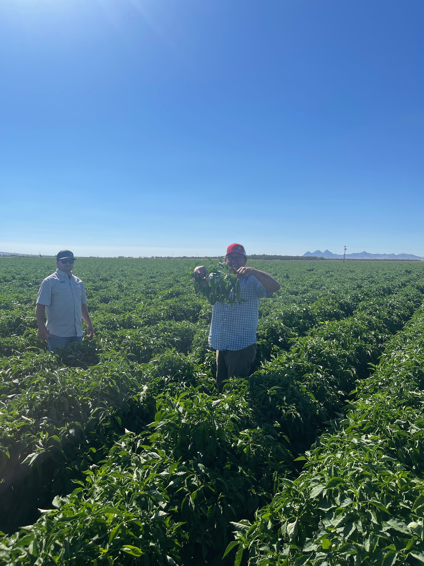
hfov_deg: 53.1
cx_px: 212
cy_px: 283
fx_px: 425
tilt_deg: -2.6
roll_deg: -0.2
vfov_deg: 67.3
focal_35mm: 26
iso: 32
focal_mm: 5.1
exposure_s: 1/5618
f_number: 1.6
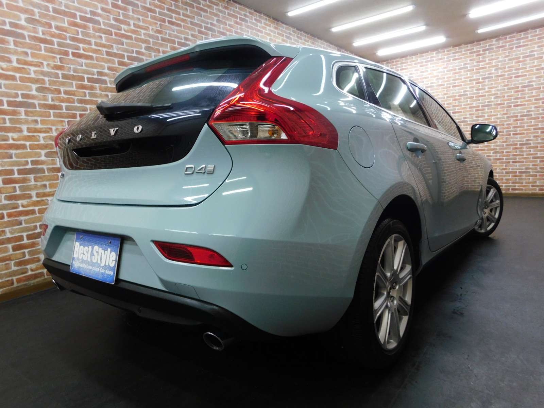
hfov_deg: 73.9
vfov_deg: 58.9
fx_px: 361
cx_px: 272
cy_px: 204
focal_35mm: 23
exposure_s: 1/30
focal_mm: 4
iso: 200
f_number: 3
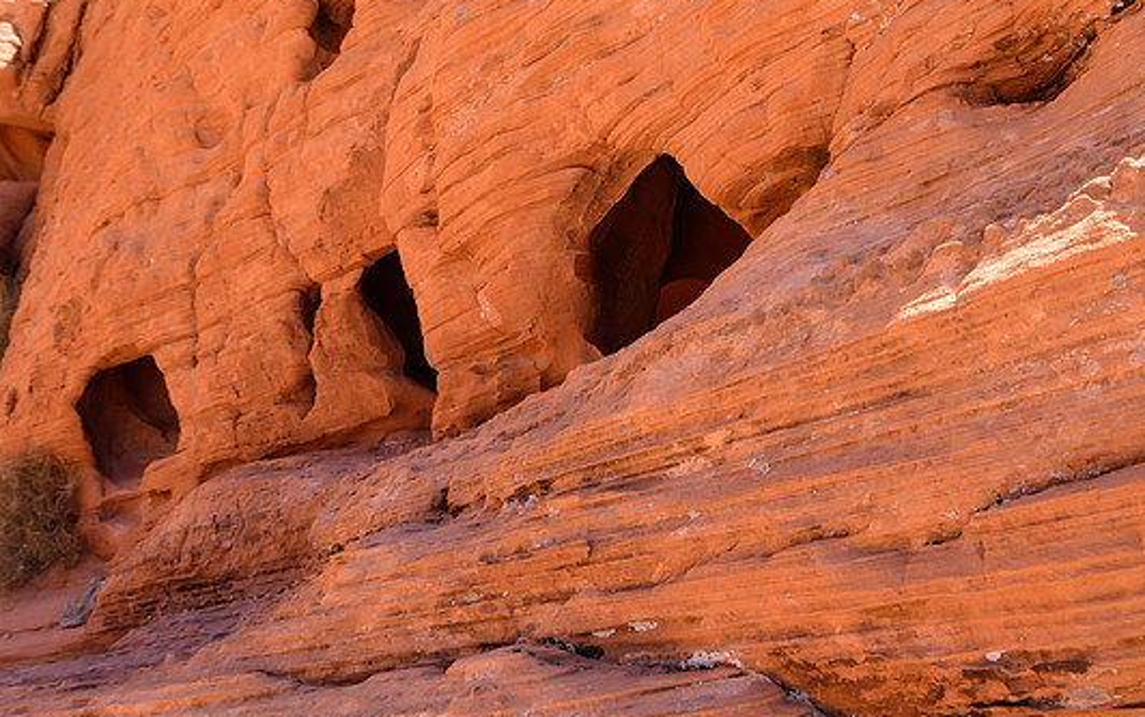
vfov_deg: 41.8
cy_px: 318
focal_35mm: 30
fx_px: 937
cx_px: 590
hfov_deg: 62.9
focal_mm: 18
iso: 800
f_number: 5.6
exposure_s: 1/400
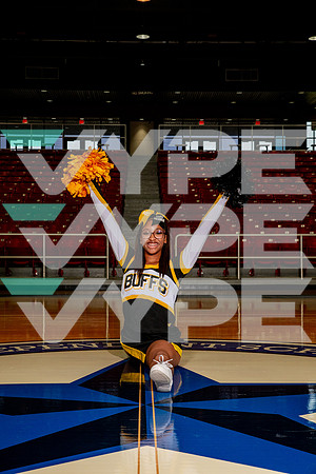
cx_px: 158
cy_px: 237
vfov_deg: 36.2
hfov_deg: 24.6
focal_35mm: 55
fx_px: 724
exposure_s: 1/320
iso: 800
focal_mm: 55
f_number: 7.1
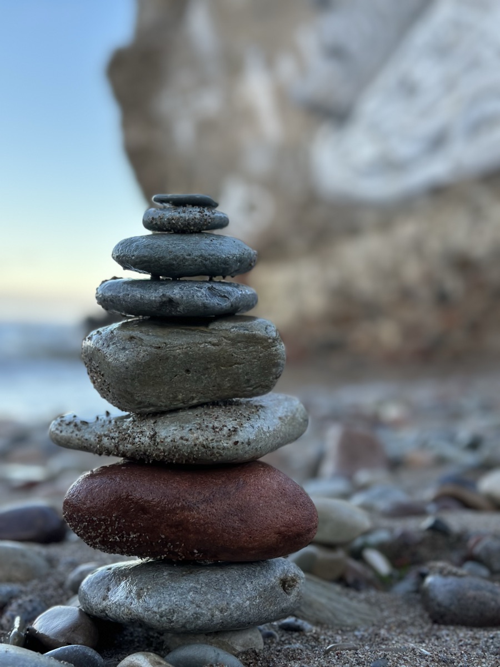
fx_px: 924
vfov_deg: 39.7
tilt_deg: -0.7
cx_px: 250
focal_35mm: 48
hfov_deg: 30.3
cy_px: 334
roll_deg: -3.8
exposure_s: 1/1783
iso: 80
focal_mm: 6.86
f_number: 1.78
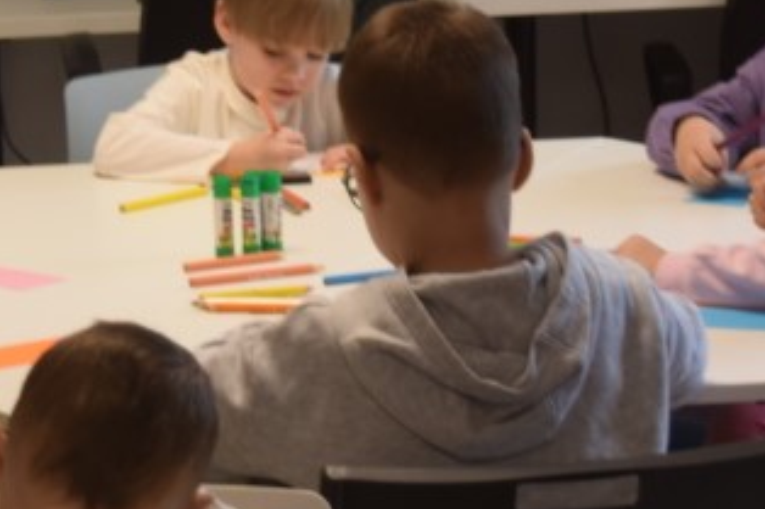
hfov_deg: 11.1
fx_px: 3950
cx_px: 307
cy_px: 223
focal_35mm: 186
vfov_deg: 7.4
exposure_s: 1/80
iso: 400
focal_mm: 38
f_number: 4.8
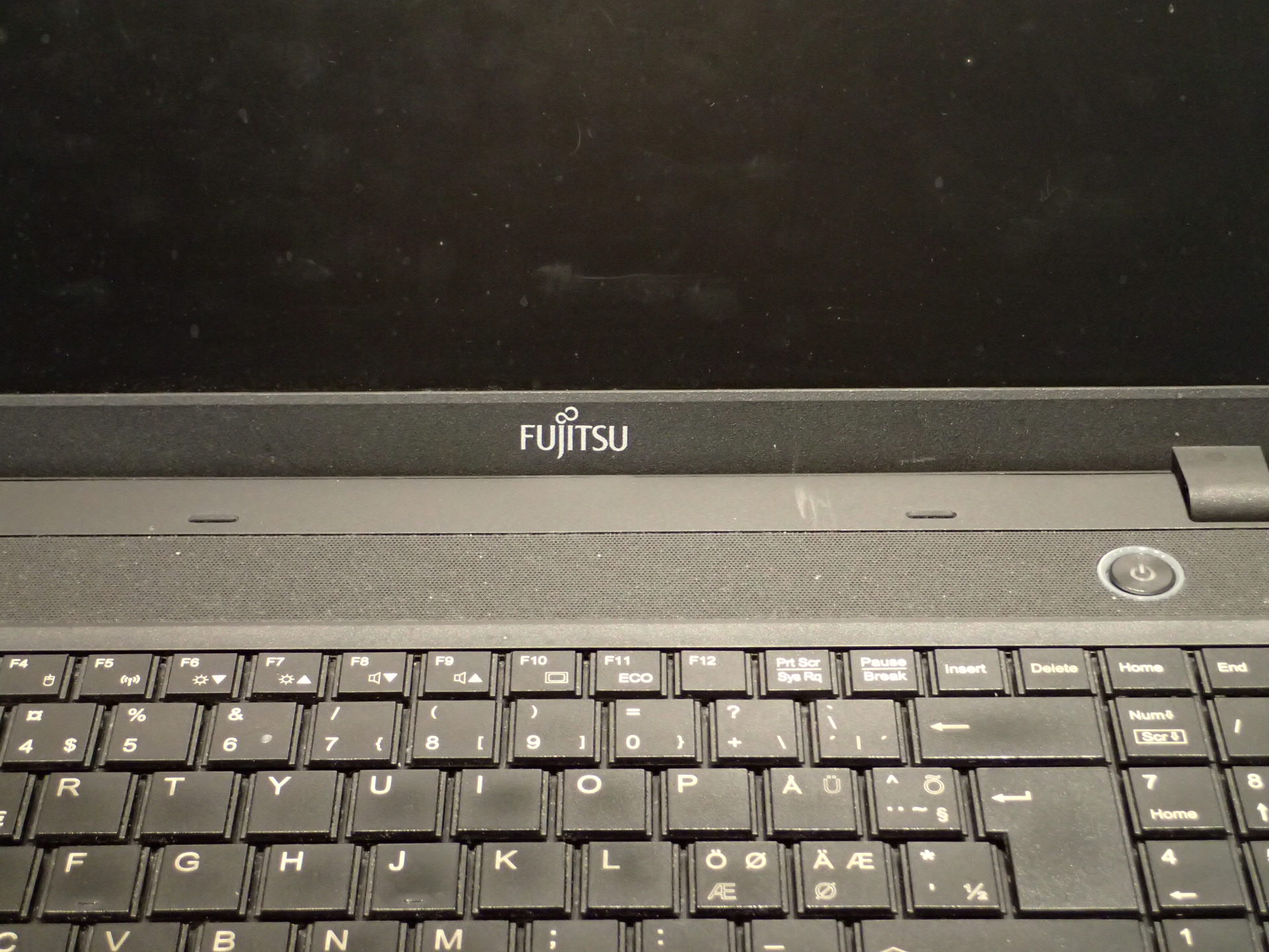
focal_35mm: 70
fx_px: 2566
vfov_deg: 21.0
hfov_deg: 27.8
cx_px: 634
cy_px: 476
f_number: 4
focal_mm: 12.6
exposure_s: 1/25
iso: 800
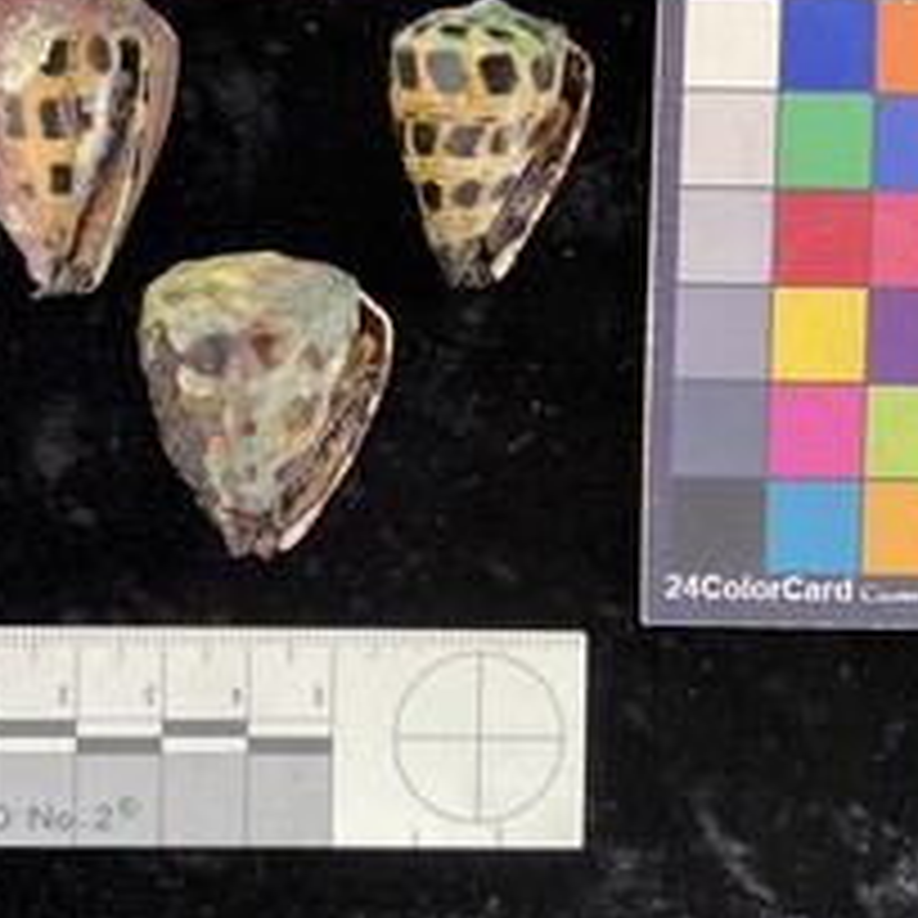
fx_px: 1320
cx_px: 324
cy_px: 380
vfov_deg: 38.2
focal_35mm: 44
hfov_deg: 38.0
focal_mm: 3
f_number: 1.8
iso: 40
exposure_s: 1/60
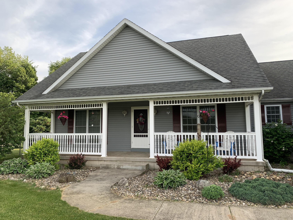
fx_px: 220
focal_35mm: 26
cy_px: 110
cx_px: 146
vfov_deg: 53.1
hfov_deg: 67.3
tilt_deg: +3.8
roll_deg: +0.7
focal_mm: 4.25
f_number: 1.8
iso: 25
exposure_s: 1/298
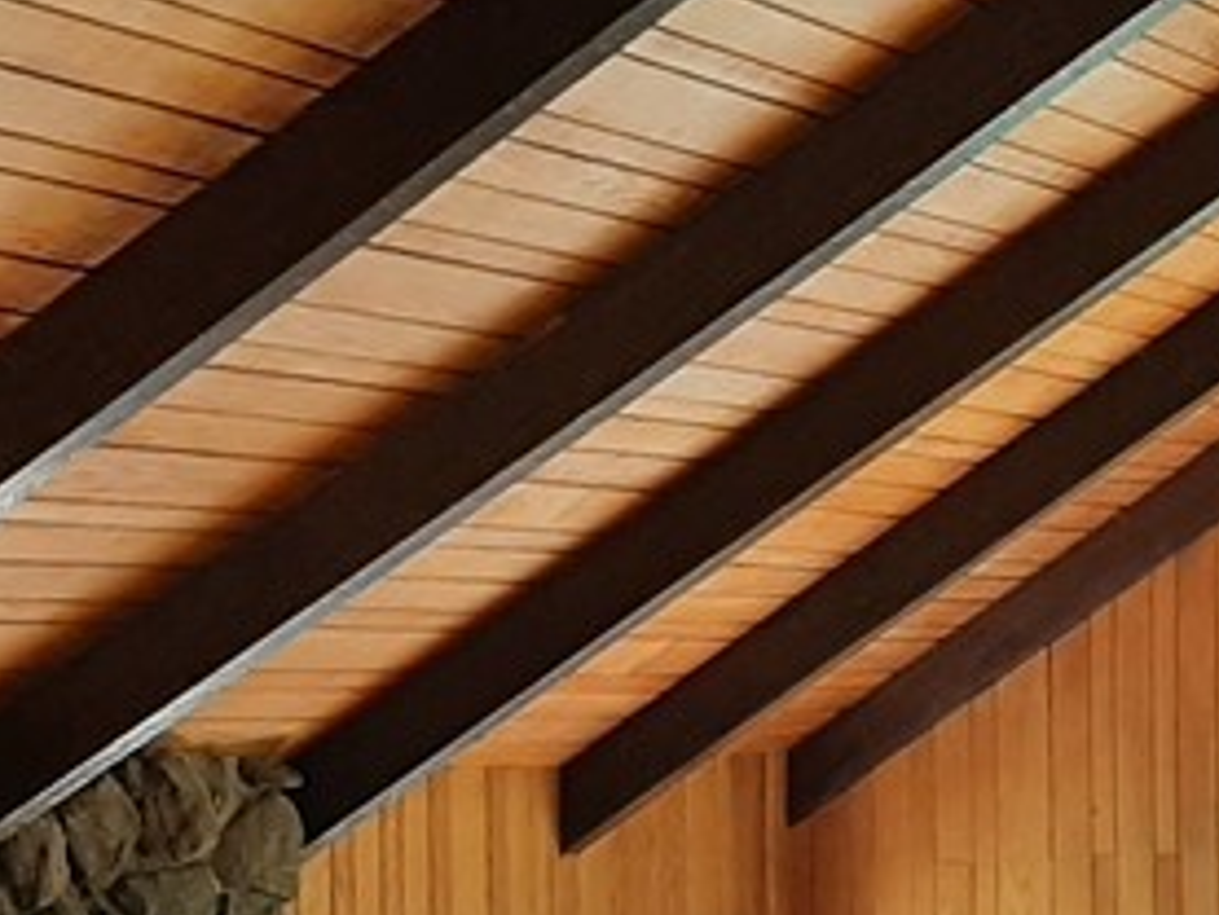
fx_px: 3382
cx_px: 1743
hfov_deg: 18.5
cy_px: 897
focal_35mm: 96
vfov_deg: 15.2
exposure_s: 1/60
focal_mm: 3.93
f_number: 1.7
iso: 40
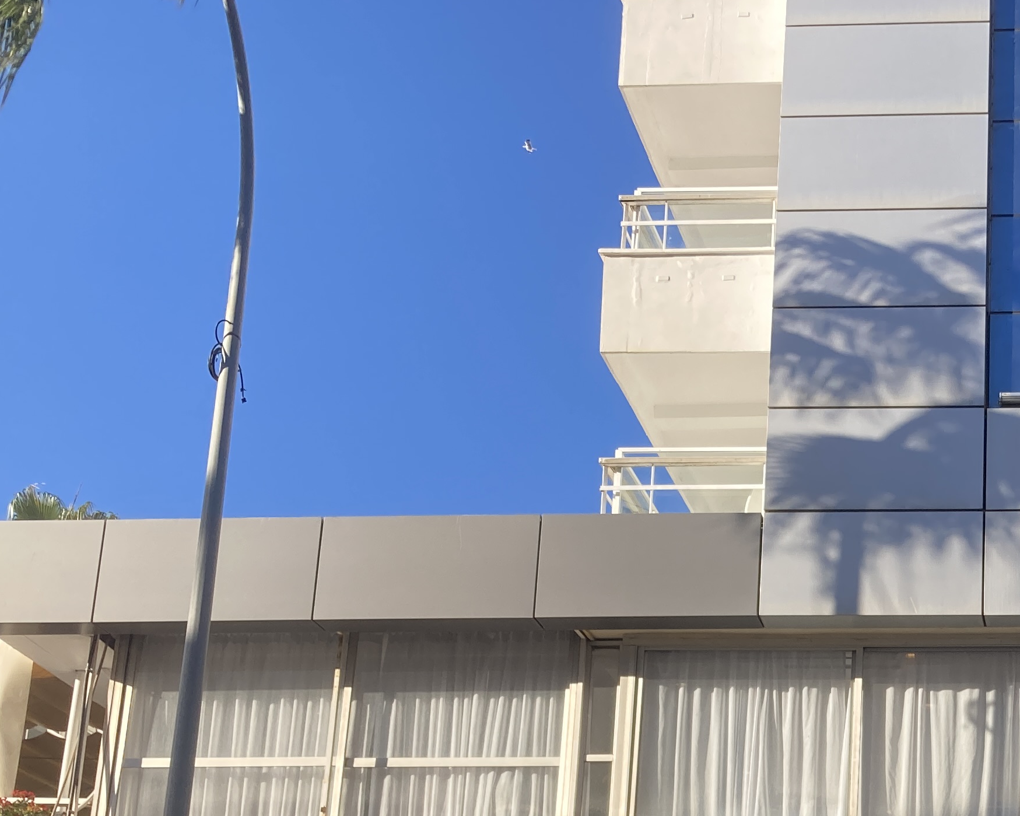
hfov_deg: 27.9
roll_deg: -0.2
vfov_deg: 23.3
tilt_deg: +16.5
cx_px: 1068
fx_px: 1902
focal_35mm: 63
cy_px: 802
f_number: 1.8
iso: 20
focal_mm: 3.99
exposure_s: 1/842
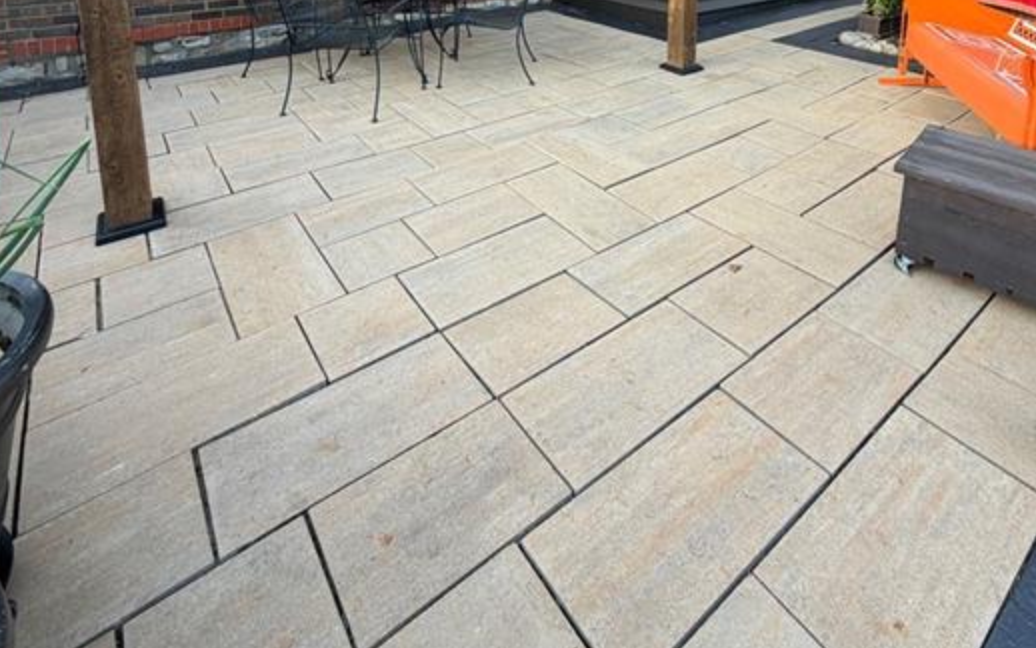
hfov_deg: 79.5
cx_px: 558
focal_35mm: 22
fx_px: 621
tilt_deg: -7.8
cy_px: -10
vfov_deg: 45.7
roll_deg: +1.0
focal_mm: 2.22
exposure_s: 1/128
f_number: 2.2
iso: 40
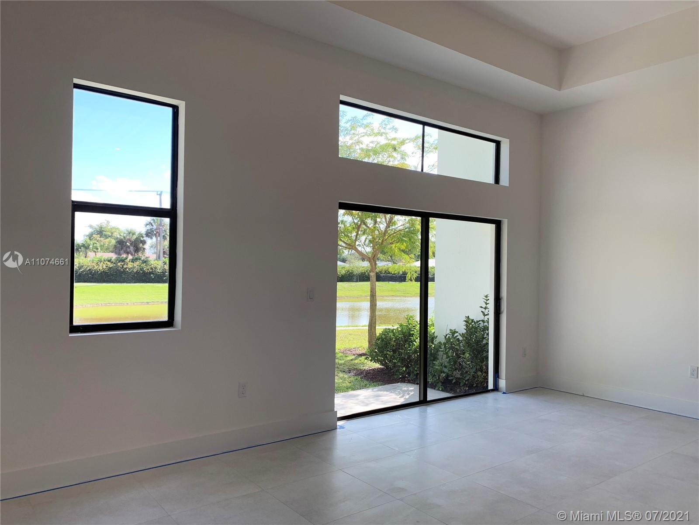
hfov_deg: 67.3
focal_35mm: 26
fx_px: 525
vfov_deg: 53.1
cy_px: 262
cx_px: 350
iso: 25
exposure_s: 1/163
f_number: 1.8
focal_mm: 4.25
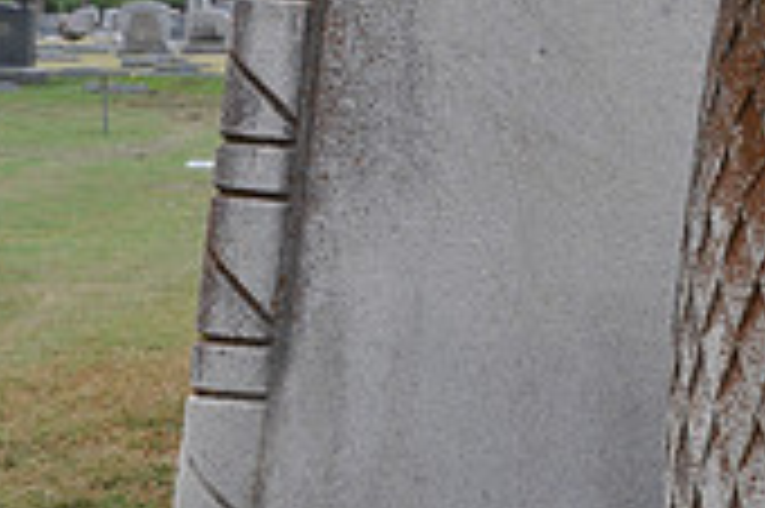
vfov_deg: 11.1
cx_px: 1022
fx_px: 2611
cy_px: 97
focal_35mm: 123
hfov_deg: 15.8
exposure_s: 1/200
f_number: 7.1
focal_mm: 24
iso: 200
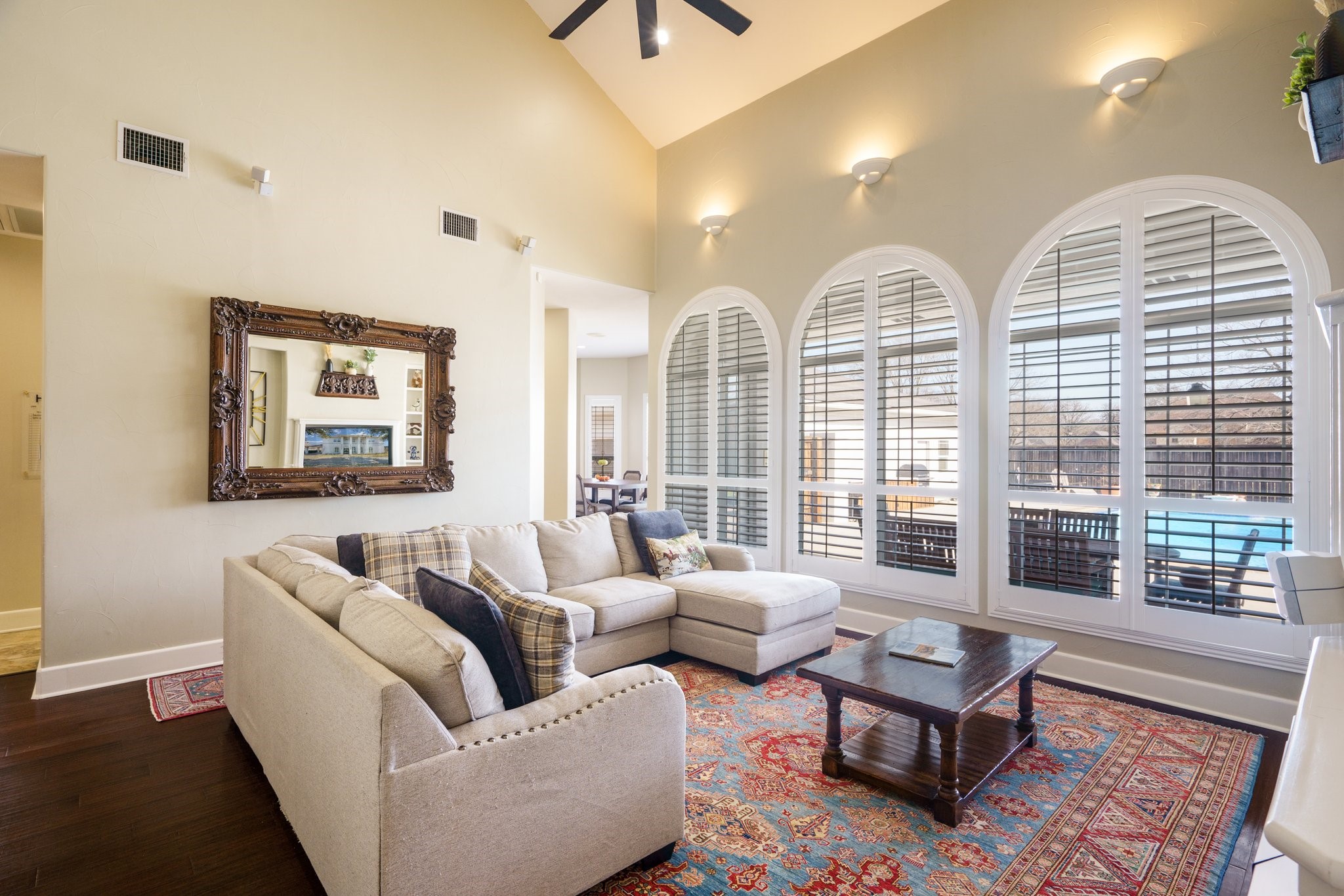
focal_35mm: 16
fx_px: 597
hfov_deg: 96.7
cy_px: 448
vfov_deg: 73.7
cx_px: 672
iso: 250
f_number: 6.3
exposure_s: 1/8
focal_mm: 16
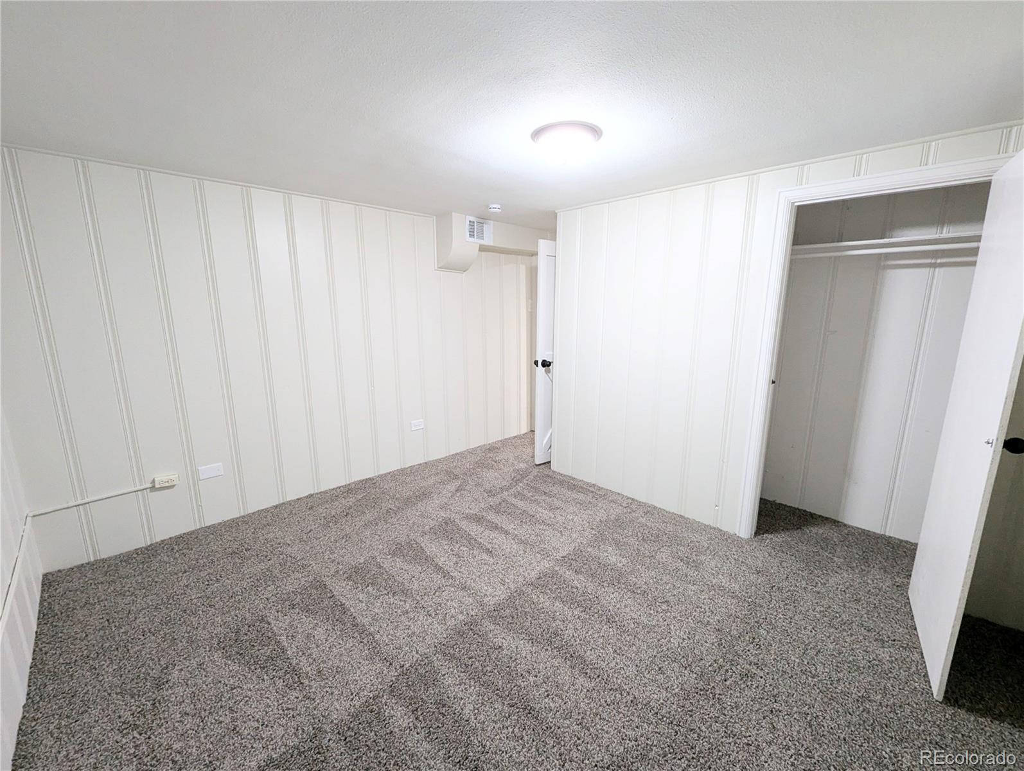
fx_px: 385
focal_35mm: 13
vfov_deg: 90.1
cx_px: 512
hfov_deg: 106.1
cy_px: 386
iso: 157
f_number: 2.2
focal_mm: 1.95
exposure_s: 1/24
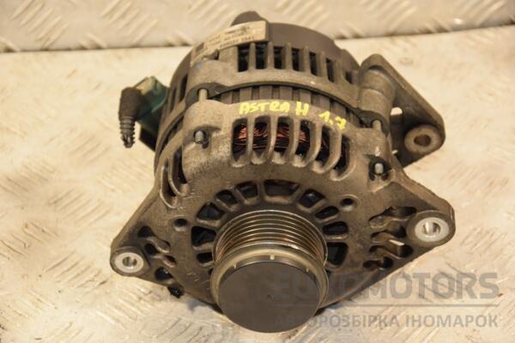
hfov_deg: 17.1
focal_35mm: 120
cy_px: 172
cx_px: 258
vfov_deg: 11.4
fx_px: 1717
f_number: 5.3
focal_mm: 80
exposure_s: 1/100
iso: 800
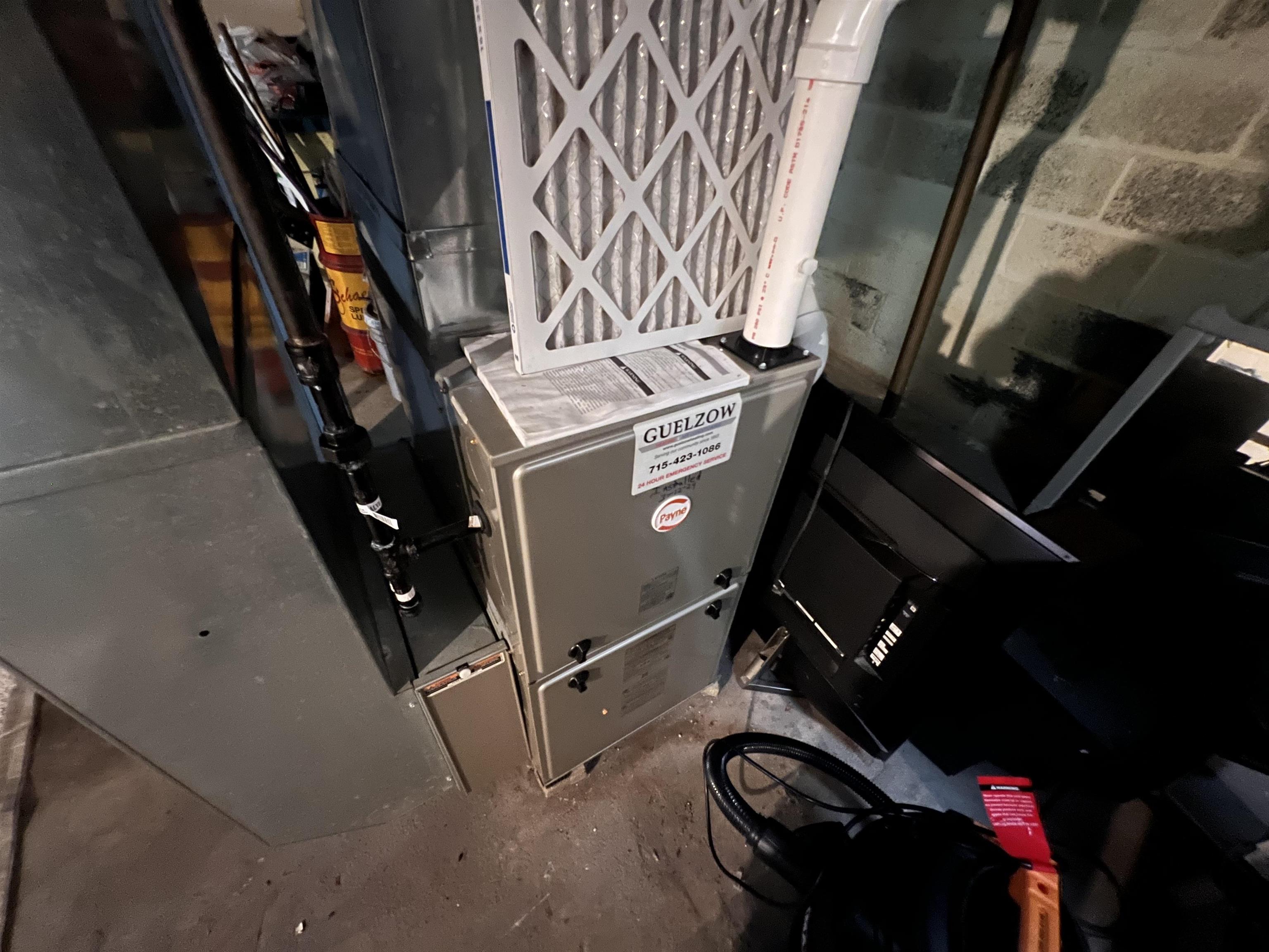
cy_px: 476
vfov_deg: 89.9
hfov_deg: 106.2
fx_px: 477
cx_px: 634
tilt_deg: -41.3
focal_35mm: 13
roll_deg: -3.9
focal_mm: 1.57
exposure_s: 1/9
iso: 1000
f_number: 1.8
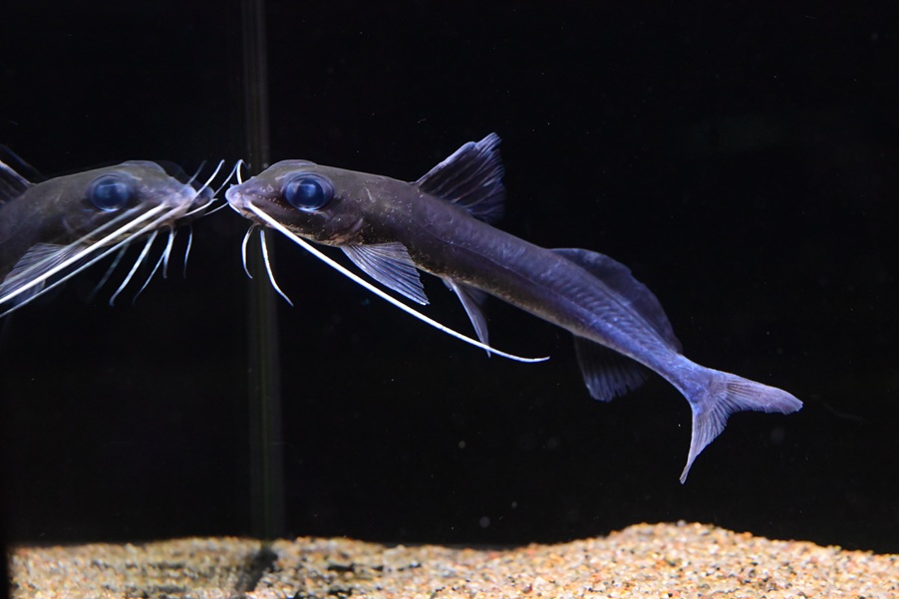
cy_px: 300
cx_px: 450
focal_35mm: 50
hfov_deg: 39.6
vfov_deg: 27.0
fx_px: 1248
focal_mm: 50
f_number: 6.3
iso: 8000
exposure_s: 1/800
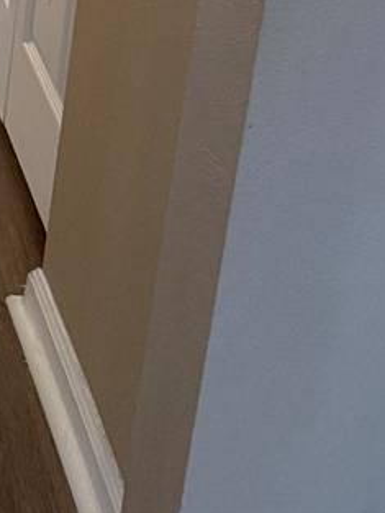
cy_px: -464
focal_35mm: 92
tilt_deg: -8.6
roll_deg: -6.1
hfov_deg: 15.0
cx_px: -180
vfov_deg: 16.8
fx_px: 1363
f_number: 1.78
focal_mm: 6.76
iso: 320
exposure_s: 1/60
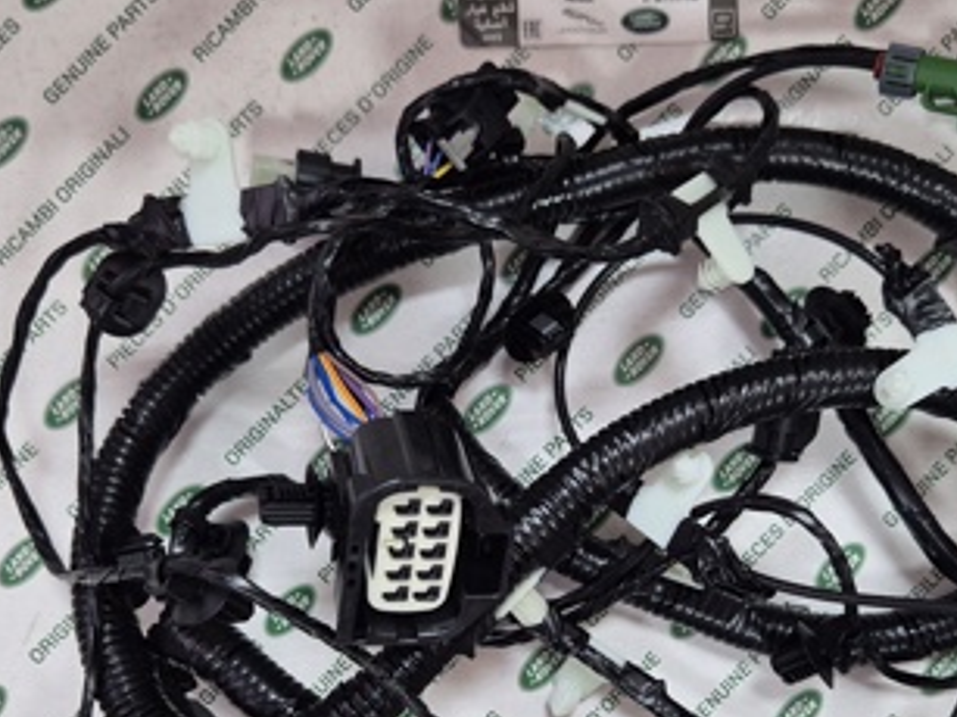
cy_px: 486
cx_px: 542
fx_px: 1326
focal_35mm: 48
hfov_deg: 39.6
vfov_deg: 30.0
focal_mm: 5.4
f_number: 1.8
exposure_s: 1/100
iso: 320
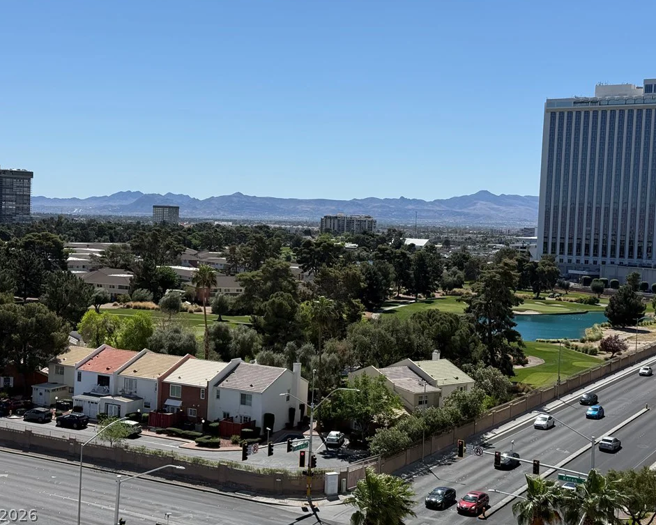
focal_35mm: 51
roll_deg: -2.2
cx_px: 318
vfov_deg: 29.7
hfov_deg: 36.6
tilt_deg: -2.3
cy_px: 259
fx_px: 990
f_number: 1.78
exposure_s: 1/9901
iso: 80
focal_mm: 6.76
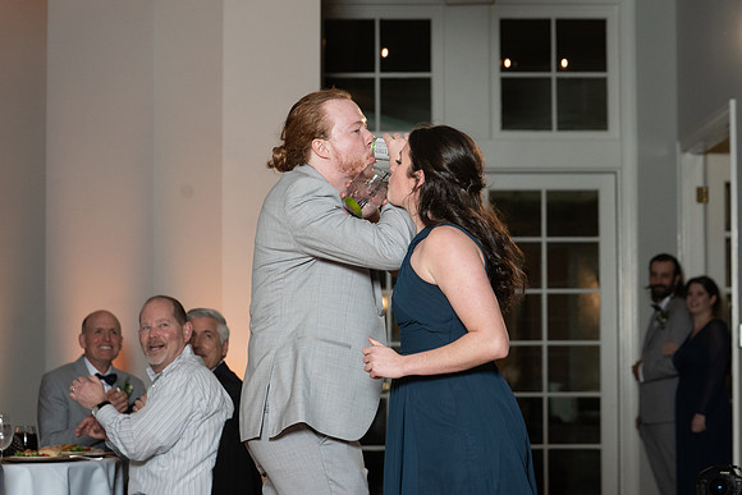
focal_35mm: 109
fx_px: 2237
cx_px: 405
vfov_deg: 12.6
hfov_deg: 18.8
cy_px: 270
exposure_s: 1/200
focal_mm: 95
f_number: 5.6
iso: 2000
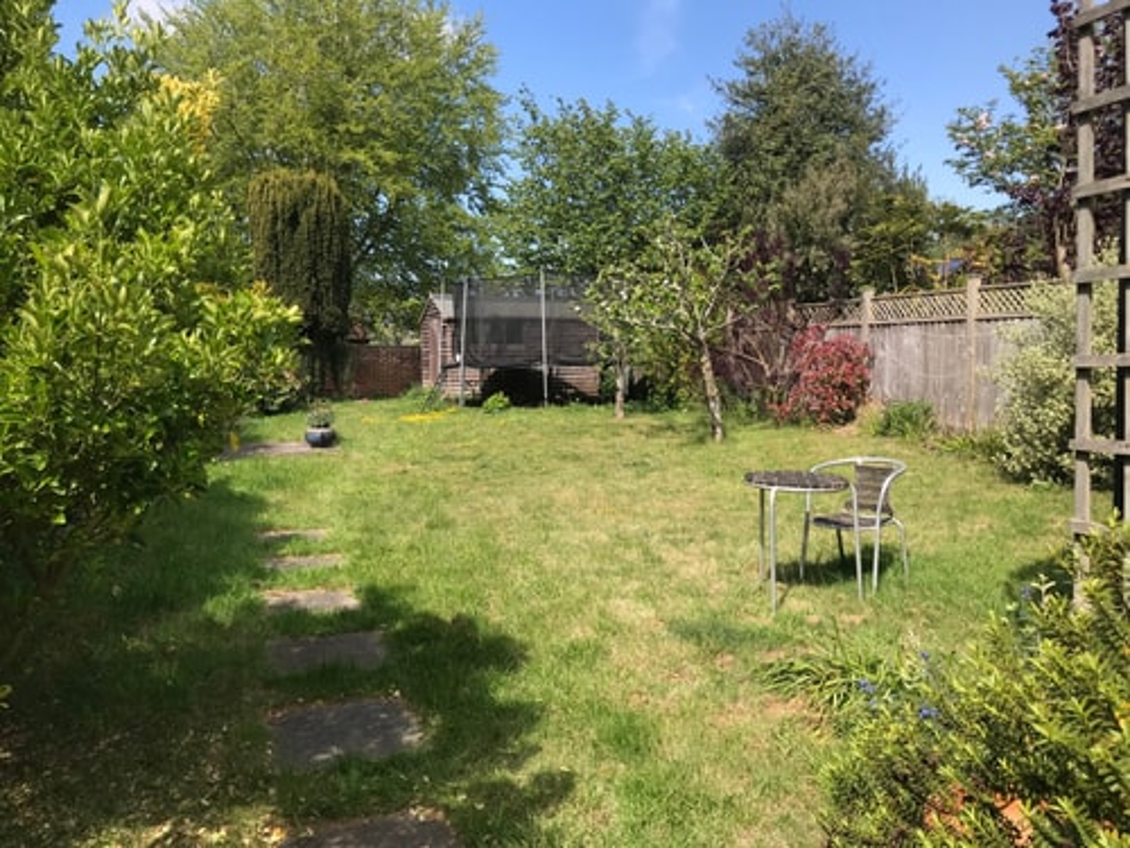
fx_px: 914
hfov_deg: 63.4
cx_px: 565
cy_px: 424
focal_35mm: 28
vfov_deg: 49.7
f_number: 1.8
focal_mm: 3.99
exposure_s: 1/1168
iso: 20
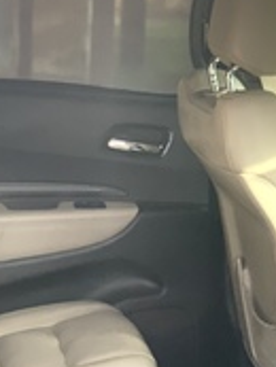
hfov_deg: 10.8
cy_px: 283
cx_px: 165
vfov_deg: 14.3
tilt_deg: -11.6
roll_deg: -3.3
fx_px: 1455
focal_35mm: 137
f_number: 2.4
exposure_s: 1/122
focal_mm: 6
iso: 100
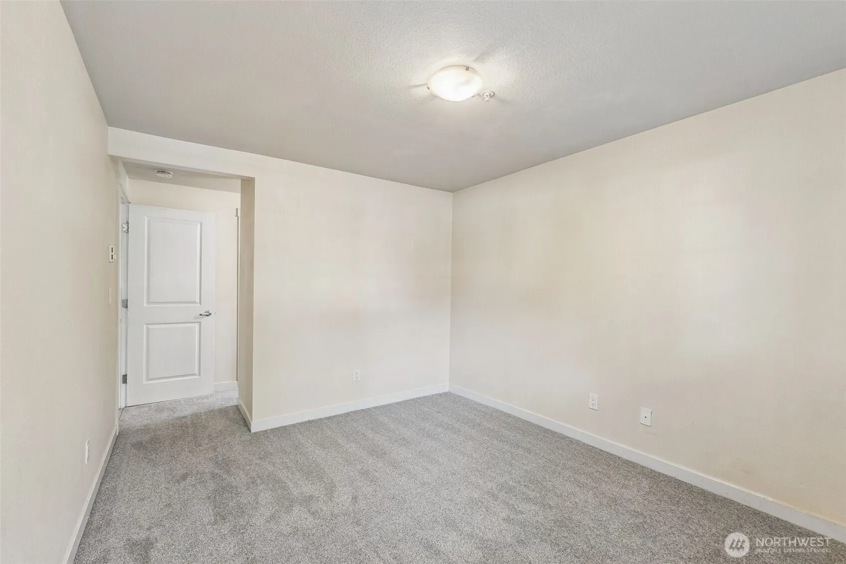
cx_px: 423
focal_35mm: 15
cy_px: 282
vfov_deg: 77.3
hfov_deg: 100.4
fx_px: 352
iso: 250
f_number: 9
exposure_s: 1/2.5
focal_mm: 10
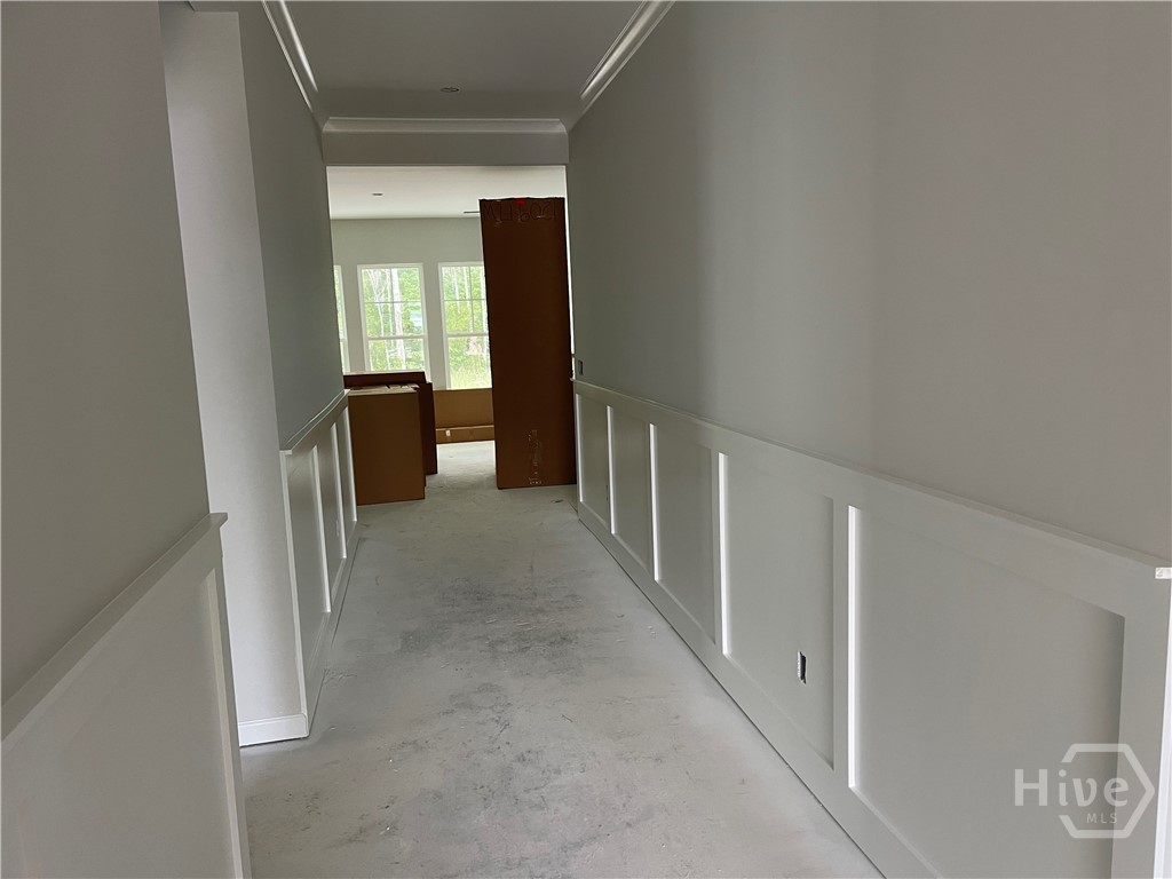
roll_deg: +1.9
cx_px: 586
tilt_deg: -8.3
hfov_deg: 69.4
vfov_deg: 54.9
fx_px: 846
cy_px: 440
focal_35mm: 25
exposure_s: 1/87
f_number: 1.6
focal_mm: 5.1
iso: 125
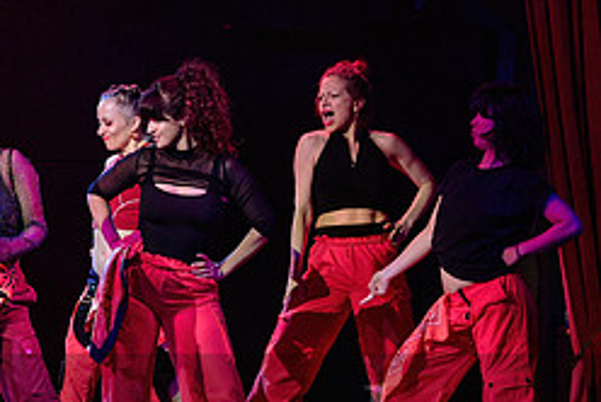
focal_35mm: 247
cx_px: 5
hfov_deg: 8.3
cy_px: 117
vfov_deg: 5.6
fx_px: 4128
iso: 1600
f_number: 2.8
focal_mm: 90
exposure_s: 1/200
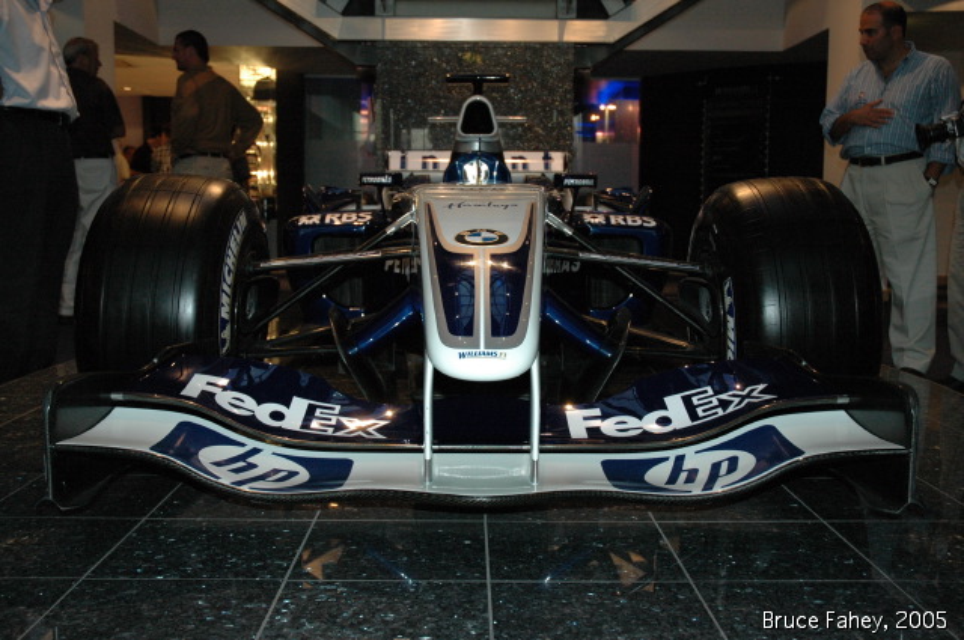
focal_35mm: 40
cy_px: 320
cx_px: 482
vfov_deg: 32.9
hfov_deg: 48.0
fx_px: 1083
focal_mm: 27
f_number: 4
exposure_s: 1/60
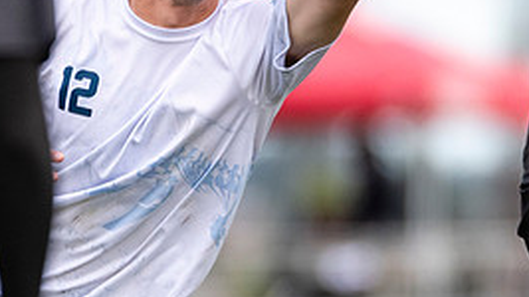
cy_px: 122
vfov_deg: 0.7
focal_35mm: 1826
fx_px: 25606
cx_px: 667
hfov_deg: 1.2
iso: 400
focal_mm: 400
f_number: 4
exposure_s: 1/1000
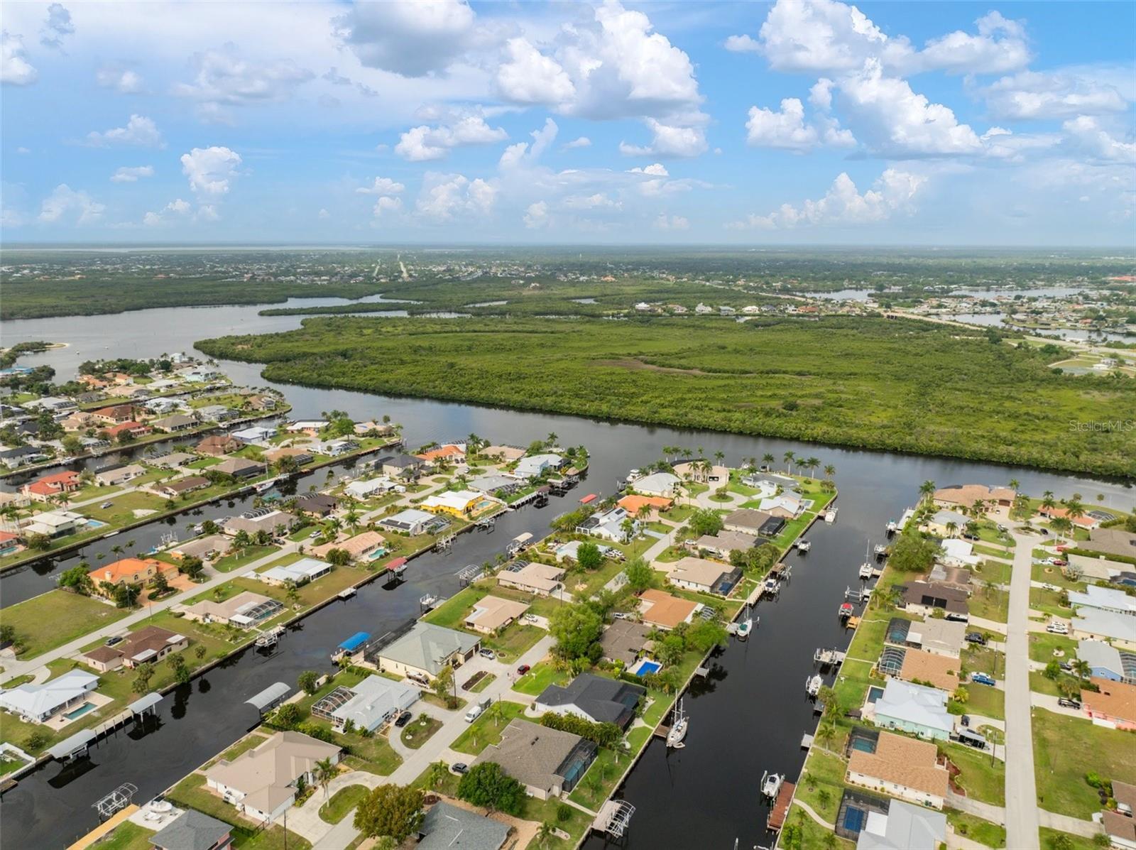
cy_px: 425
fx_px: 787
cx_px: 568
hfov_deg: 71.6
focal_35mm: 24
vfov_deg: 56.7
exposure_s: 1/2500
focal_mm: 12.29
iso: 100
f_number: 2.8
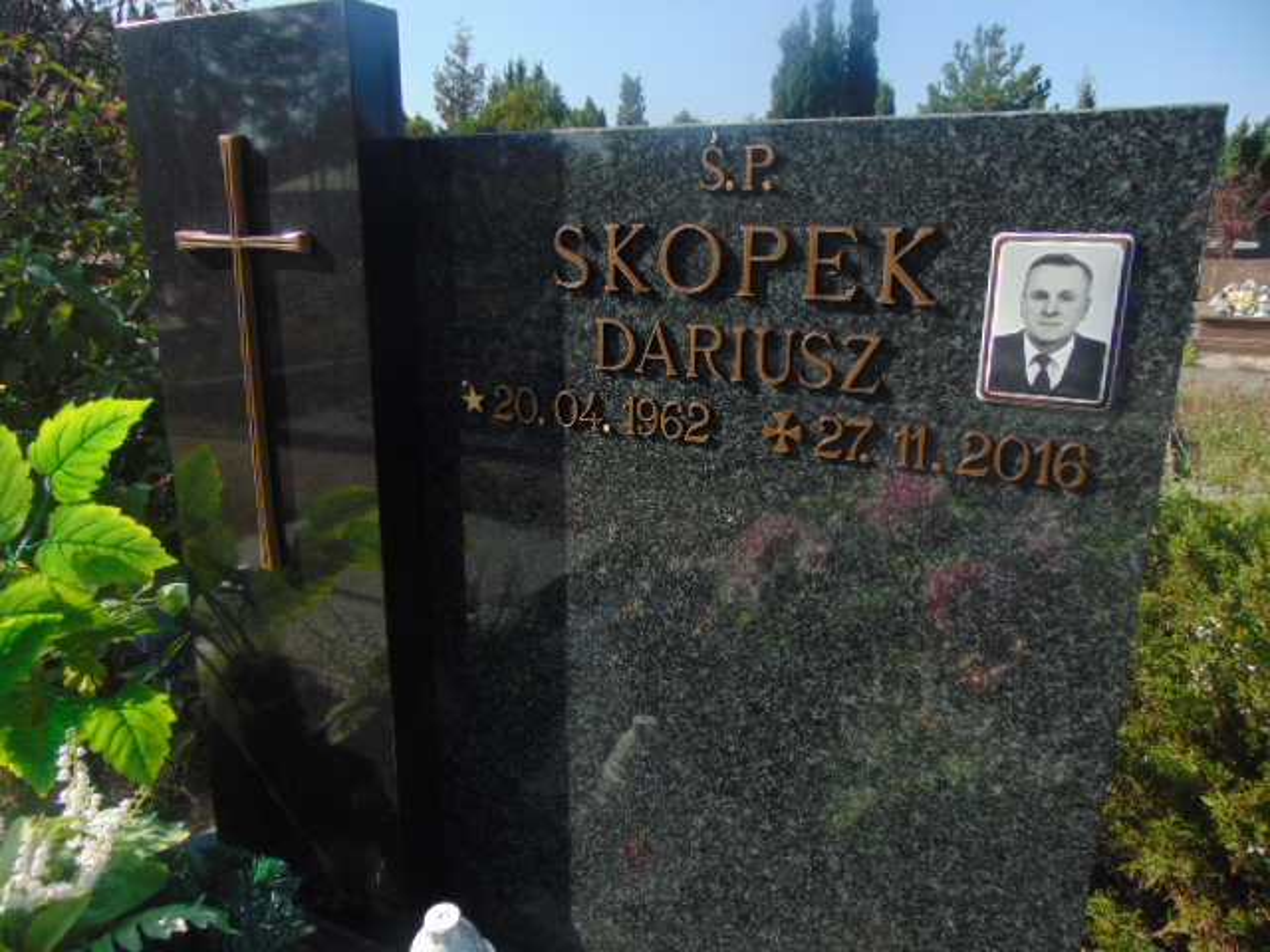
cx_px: 635
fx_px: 917
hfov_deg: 69.4
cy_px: 476
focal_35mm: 25
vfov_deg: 54.9
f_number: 3
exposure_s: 1/1000
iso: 80
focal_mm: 4.5
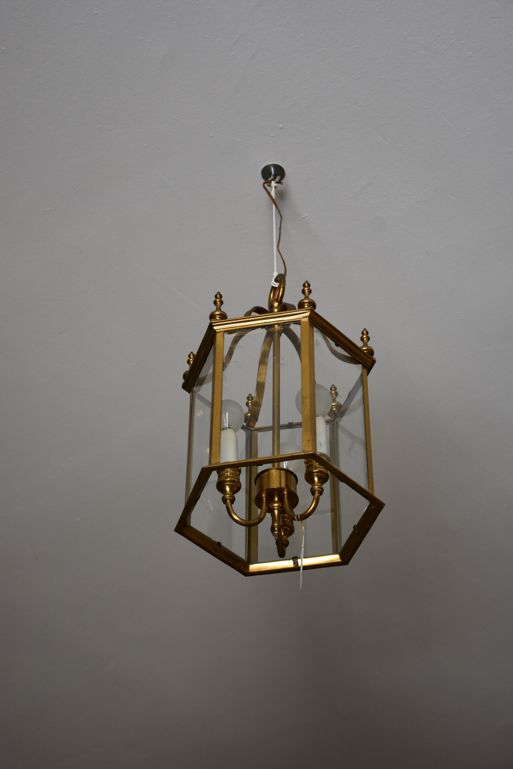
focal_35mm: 68
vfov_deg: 29.9
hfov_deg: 20.2
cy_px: 384
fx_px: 1443
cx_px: 256
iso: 800
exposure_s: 1/125
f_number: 5.6
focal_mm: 45
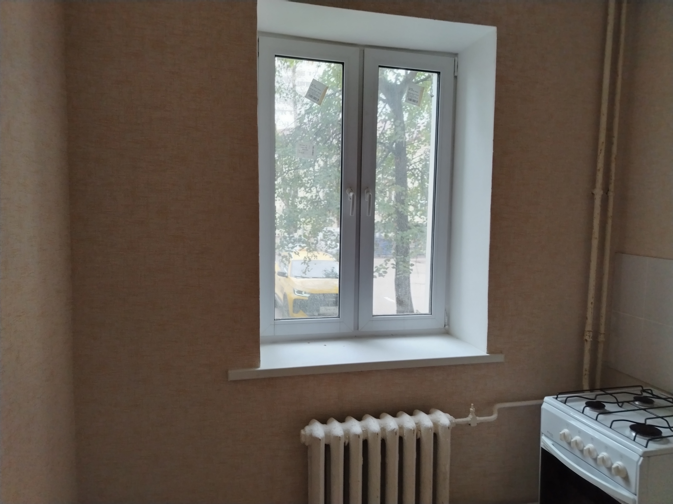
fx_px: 467
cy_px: 252
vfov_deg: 56.8
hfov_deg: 71.6
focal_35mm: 24
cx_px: 336
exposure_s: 1/50
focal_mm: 5.25
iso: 497
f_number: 1.75
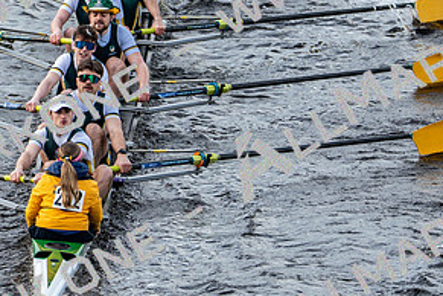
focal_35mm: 755
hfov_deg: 2.7
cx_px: 105
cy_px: 59
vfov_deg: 1.8
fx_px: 9290
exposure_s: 1/1250
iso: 640
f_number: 6.3
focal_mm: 379
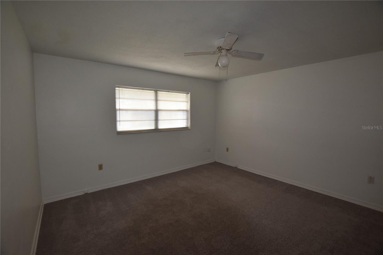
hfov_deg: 100.4
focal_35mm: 15
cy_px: 128
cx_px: 192
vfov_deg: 77.3
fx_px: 160
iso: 800
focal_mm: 10
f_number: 5
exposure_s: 1/100
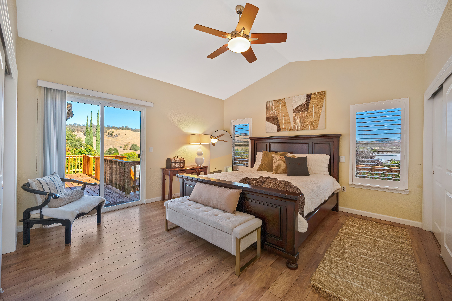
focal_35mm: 14
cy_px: 150
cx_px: 226
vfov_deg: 81.2
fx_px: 176
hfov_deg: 104.3
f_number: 5.6
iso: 640
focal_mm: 14
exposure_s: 1/125
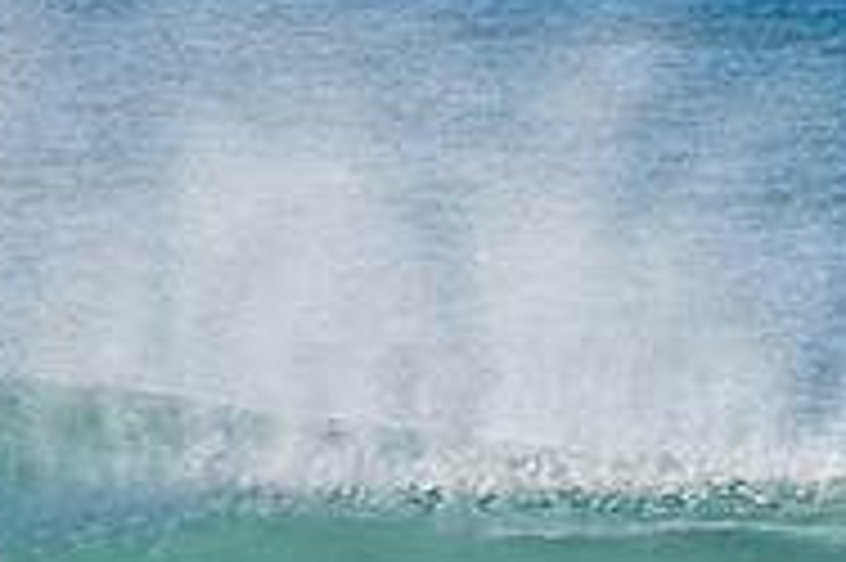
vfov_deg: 0.7
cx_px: 158
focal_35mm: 1891
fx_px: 44399
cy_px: 845
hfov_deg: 1.1
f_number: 8
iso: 64
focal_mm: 500
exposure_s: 1/320
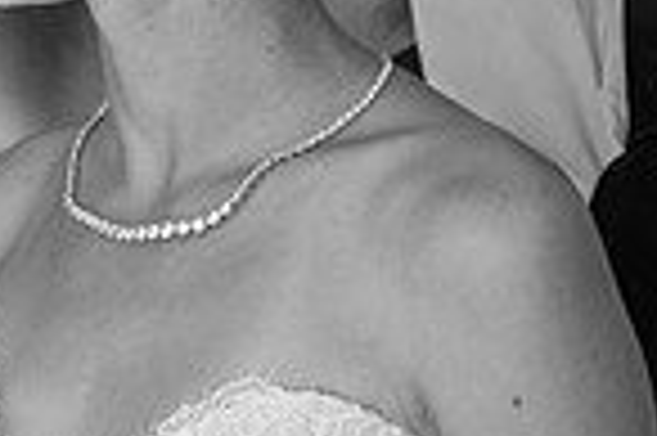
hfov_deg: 10.3
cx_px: -18
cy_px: -67
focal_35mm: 198
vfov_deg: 6.9
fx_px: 3609
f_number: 4.5
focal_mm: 50
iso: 400
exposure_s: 1/60
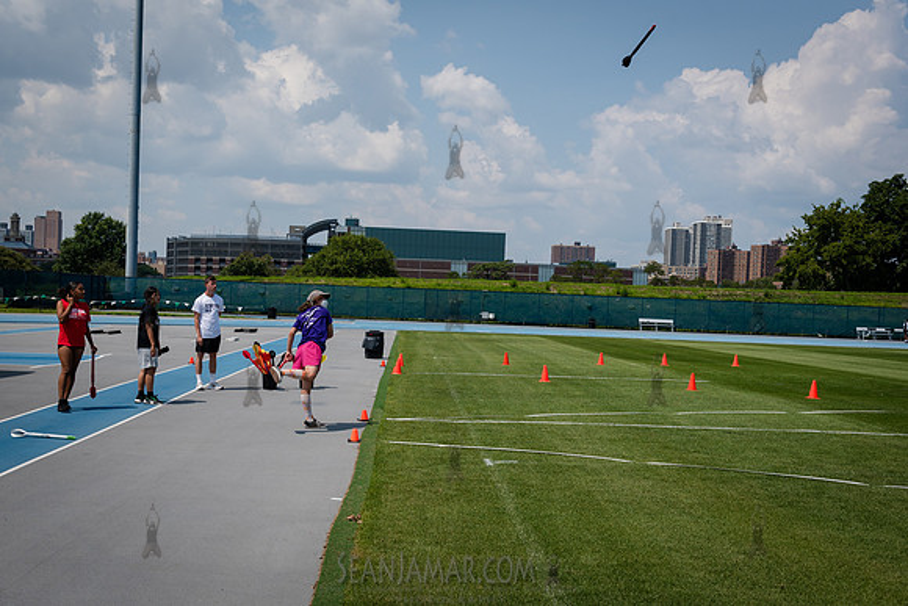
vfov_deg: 32.5
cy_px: 346
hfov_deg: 47.1
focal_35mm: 41
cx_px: 389
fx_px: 1038
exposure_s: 1/2000
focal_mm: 36
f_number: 5.6
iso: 250
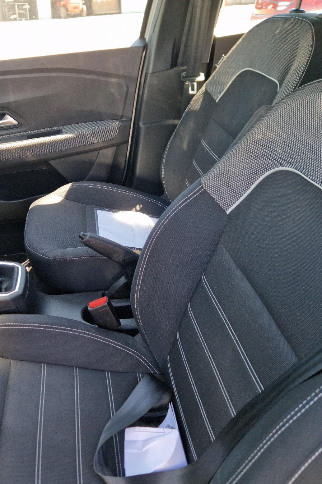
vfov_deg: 58.7
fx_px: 429
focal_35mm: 32
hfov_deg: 40.3
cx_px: 92
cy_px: 242
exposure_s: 1/100
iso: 50
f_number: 1.8
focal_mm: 5.4
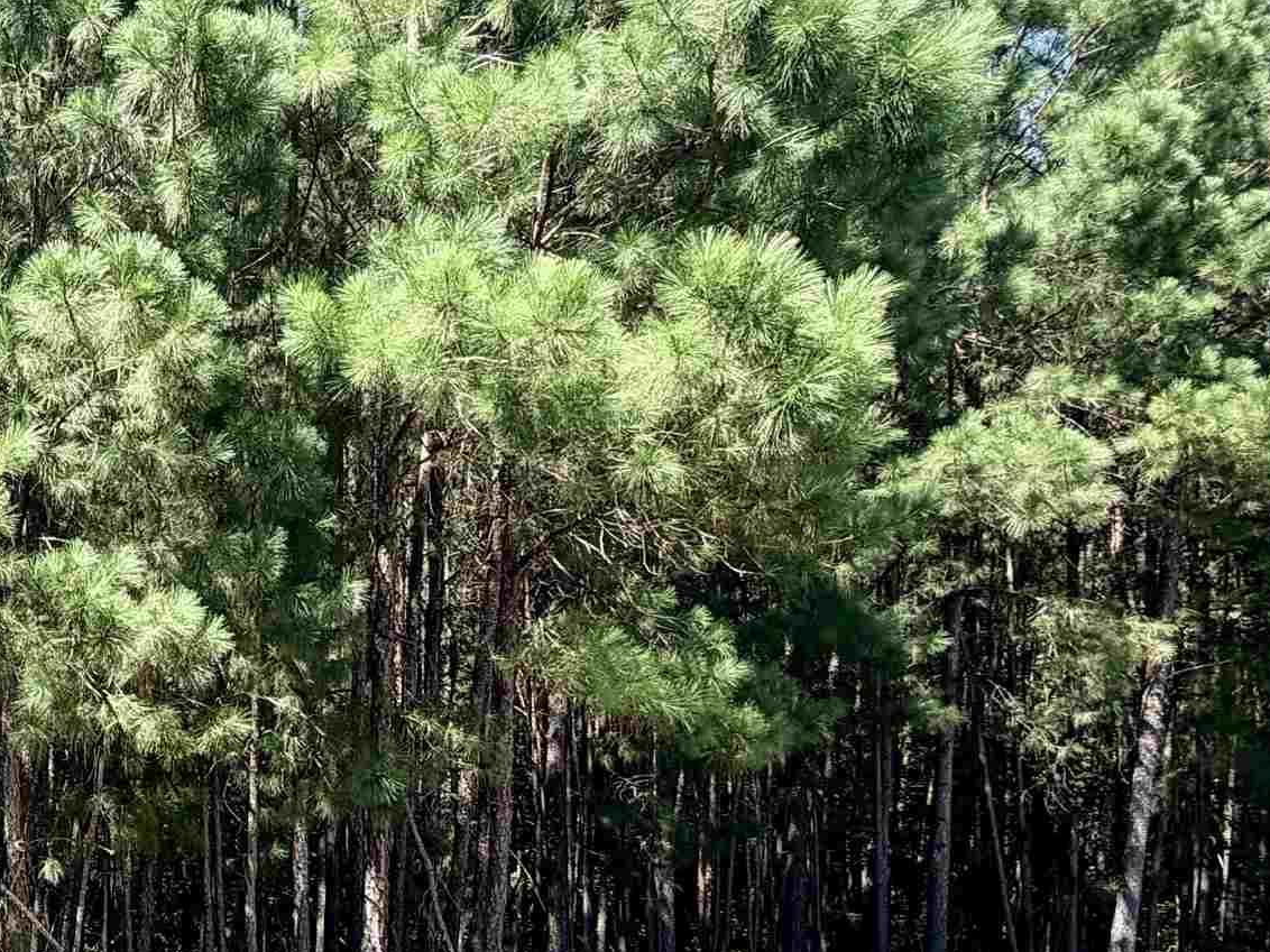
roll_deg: +0.1
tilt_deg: -2.4
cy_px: 733
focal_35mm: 38
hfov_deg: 40.1
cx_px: -114
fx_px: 1394
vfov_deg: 36.7
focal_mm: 2.22
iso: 40
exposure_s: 1/596
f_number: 2.2
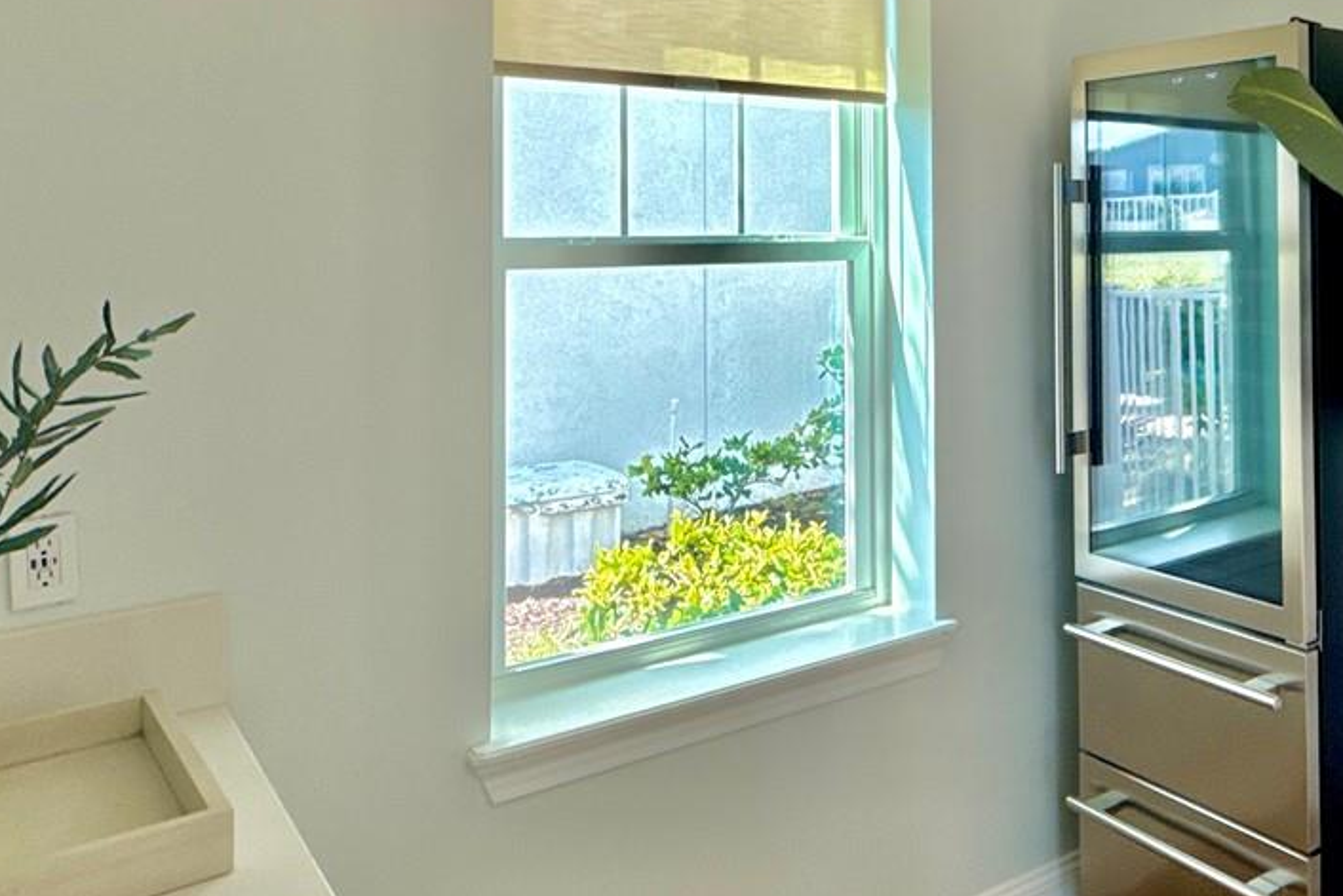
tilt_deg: +1.6
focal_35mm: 33
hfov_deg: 53.4
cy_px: 200
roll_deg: +0.3
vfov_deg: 38.7
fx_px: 1231
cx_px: 1075
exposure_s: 1/133
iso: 50
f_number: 2.2
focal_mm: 2.22
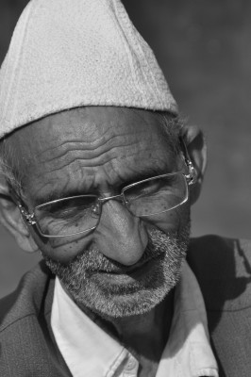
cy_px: 188
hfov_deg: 9.9
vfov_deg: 14.9
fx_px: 1446
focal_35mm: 138
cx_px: 126
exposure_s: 1/640
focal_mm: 92
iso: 200
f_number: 6.3
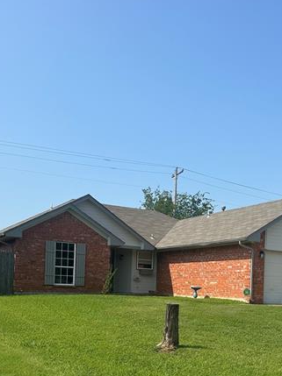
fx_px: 468
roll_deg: -2.7
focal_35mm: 43
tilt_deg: +1.8
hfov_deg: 33.2
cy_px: 283
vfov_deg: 42.5
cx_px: 190
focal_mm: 6.86
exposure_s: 1/5000
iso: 80
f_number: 1.78
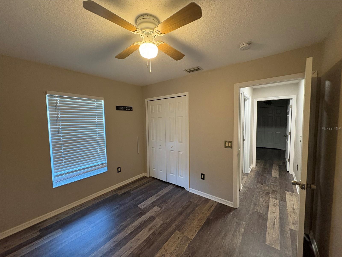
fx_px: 138
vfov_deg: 85.7
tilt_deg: -3.2
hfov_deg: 102.1
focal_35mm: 14
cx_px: 171
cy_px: 128
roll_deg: +1.5
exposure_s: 1/60
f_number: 2.2
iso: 500
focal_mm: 2.22
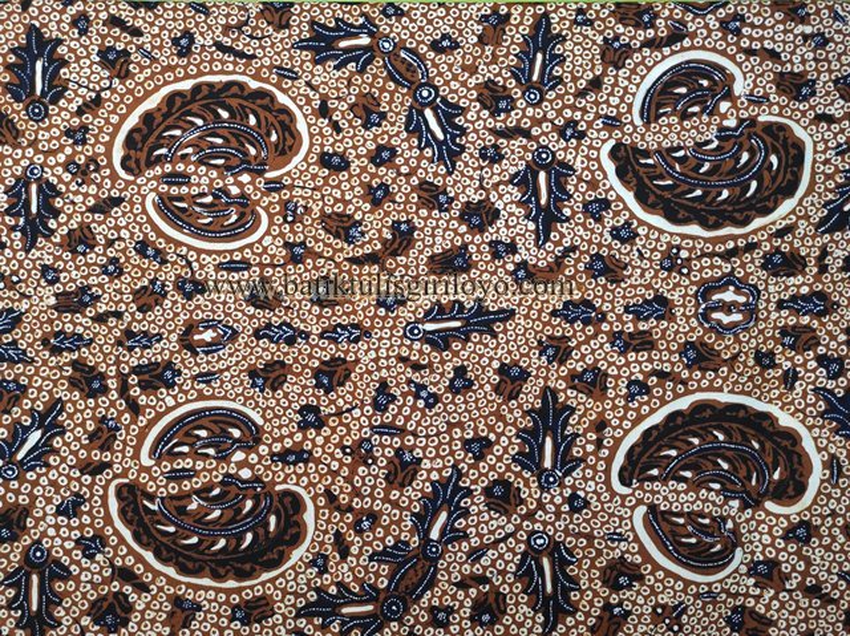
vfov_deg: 54.8
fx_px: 613
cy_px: 318
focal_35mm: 25
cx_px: 425
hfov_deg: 69.4
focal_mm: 5.43
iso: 184
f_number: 1.89
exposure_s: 1/50
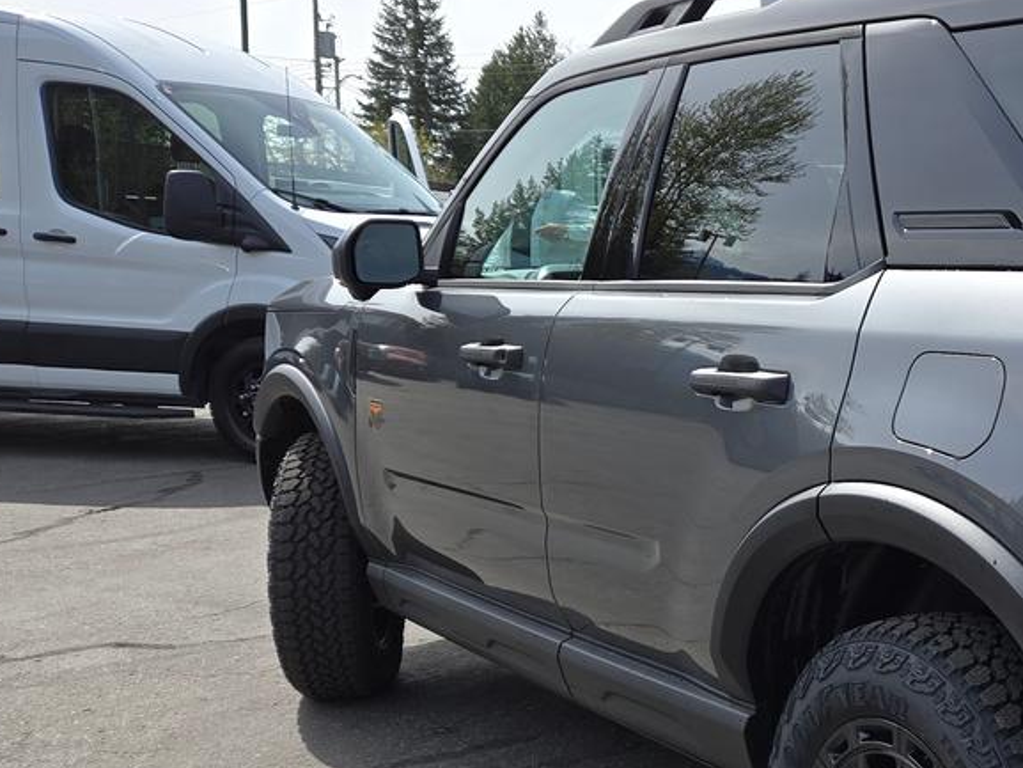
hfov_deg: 33.5
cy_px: 513
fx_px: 1508
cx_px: 1080
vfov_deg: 28.4
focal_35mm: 51
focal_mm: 5.4
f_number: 1.8
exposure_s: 1/1318
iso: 25
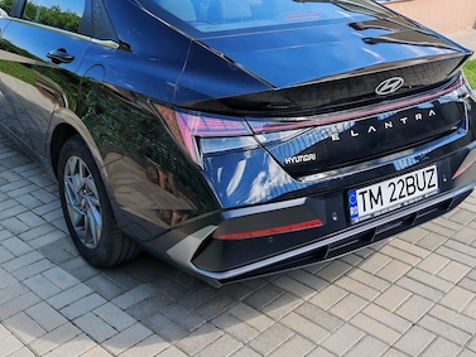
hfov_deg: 43.7
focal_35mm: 43
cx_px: 202
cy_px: 148
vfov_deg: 33.5
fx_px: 591
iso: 50
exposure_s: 1/490
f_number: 1.9
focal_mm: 6.67
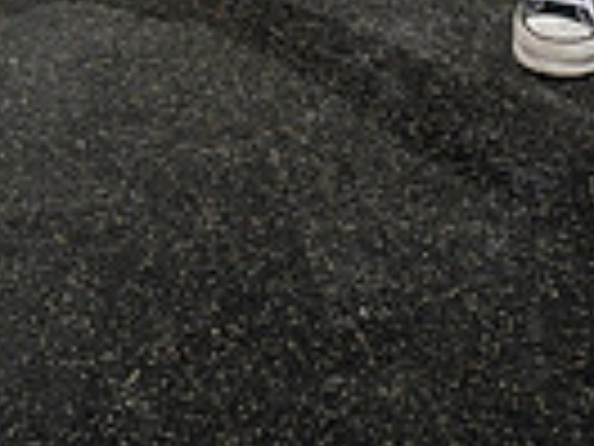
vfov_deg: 13.2
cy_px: -527
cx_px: 252
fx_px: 1579
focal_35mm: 92
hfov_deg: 21.3
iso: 200
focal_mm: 28
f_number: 5.6
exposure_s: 1/250
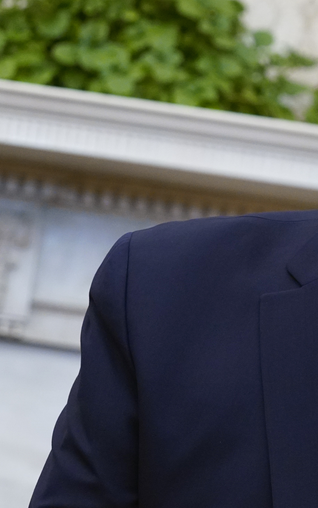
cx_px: 506
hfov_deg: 5.8
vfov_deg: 9.4
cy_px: 282
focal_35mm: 223
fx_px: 3091
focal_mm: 98
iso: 6400
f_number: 5.6
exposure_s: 1/200
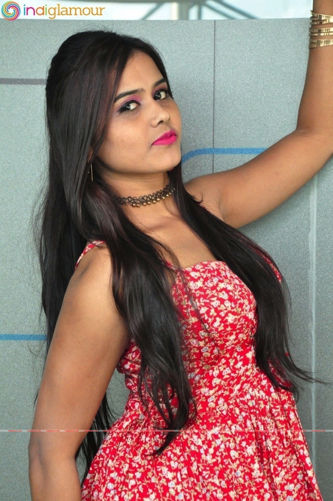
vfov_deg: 19.5
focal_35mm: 105
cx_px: 166
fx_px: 1460
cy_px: 250
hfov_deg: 13.0
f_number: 6.3
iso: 3200
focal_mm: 70
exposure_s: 1/125
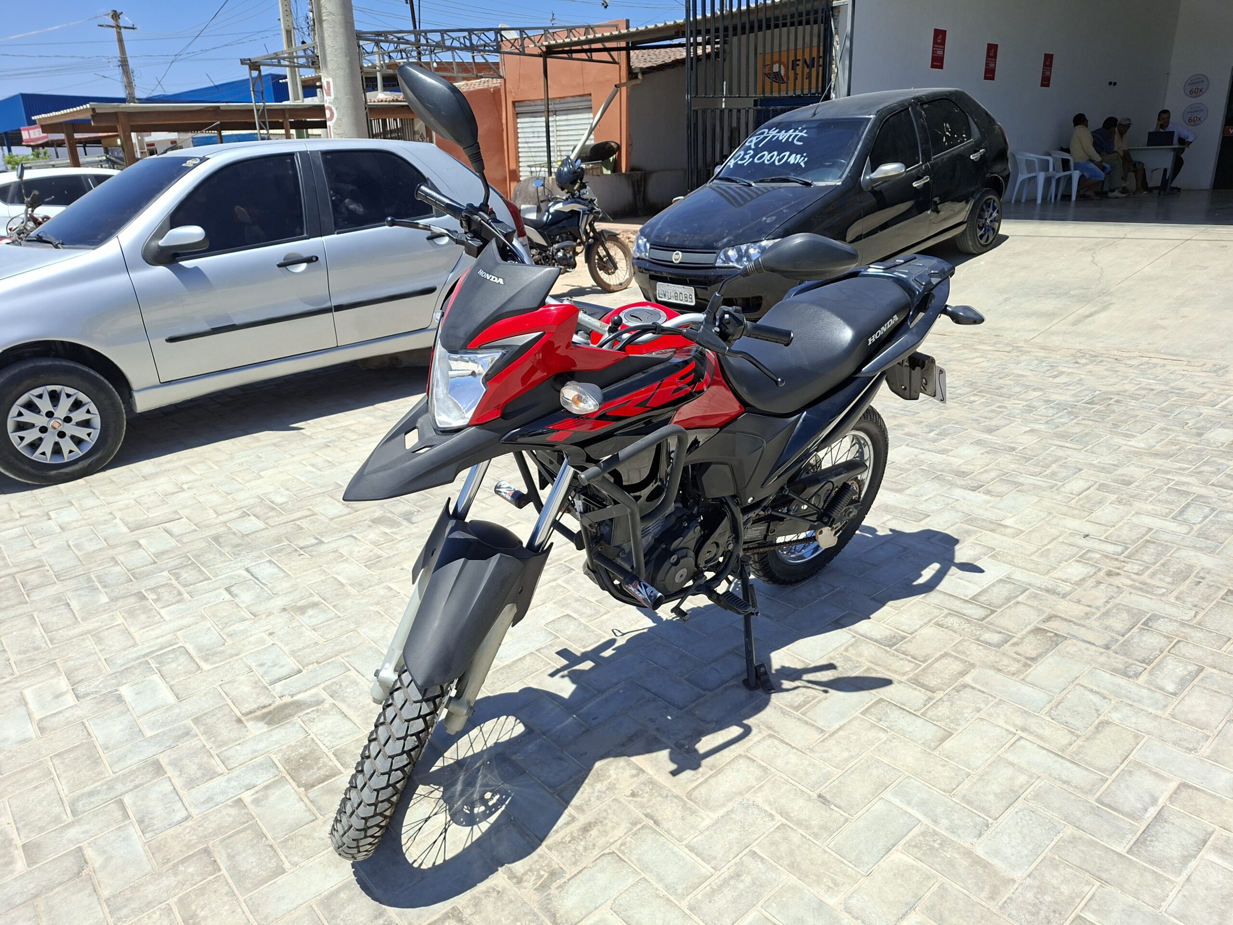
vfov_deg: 58.9
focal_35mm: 23
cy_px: 462
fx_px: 819
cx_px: 616
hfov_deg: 73.9
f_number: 1.8
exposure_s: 1/1767
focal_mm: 5.54
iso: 50
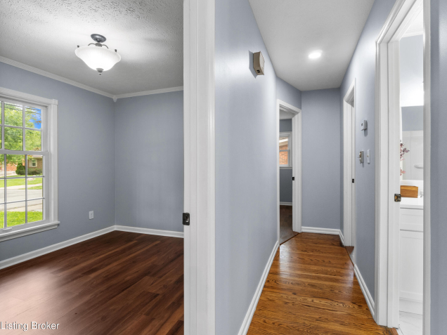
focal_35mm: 17
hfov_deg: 91.0
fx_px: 220
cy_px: 166
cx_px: 231
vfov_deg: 74.7
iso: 400
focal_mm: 10
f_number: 10
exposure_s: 1/1.67
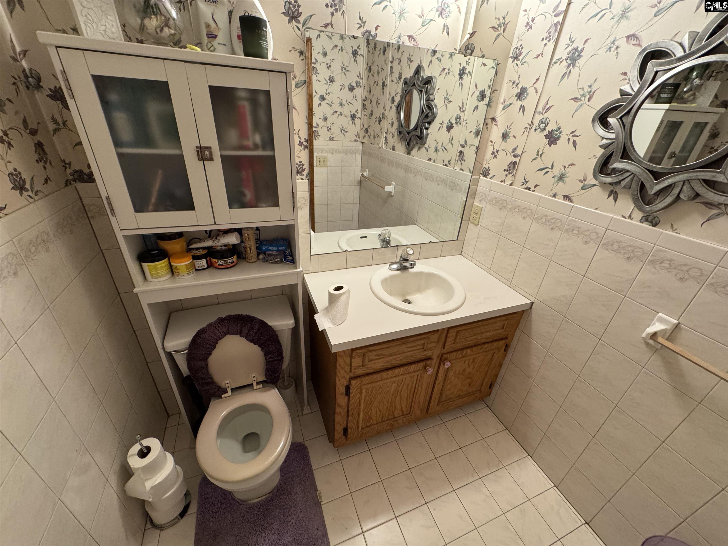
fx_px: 294
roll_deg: -4.0
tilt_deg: -28.6
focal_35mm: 14
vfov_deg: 85.7
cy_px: 273
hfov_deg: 102.1
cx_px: 364
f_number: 2.2
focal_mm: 2.22
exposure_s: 1/60
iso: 320
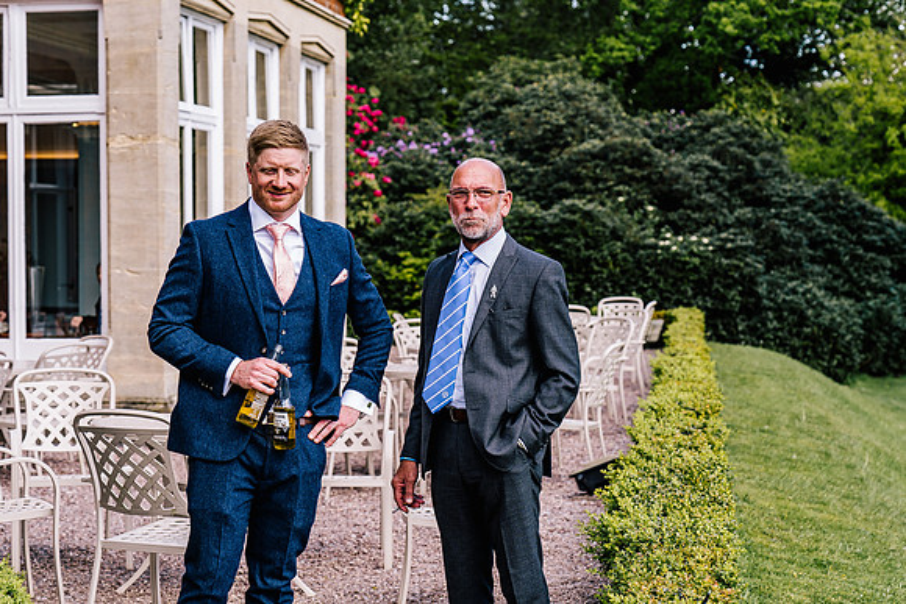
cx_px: 453
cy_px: 302
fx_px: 1828
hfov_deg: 27.8
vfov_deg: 18.8
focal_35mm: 73
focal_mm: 70
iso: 200
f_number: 4.5
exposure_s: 1/320
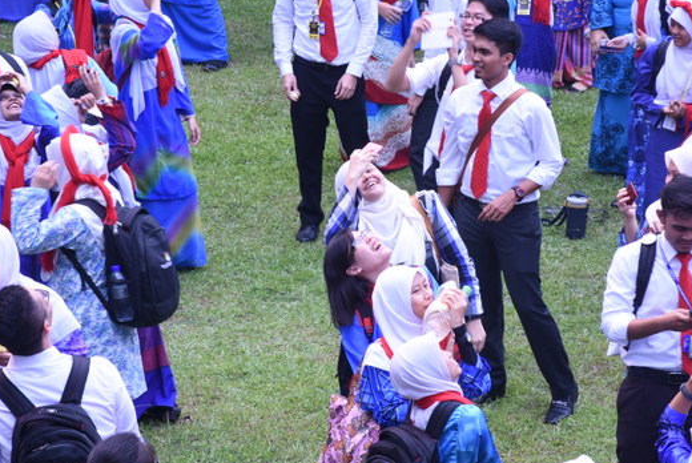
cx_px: 373
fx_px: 3194
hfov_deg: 12.4
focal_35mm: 166
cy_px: 246
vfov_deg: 8.3
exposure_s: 1/100
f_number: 13
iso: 400
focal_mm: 90
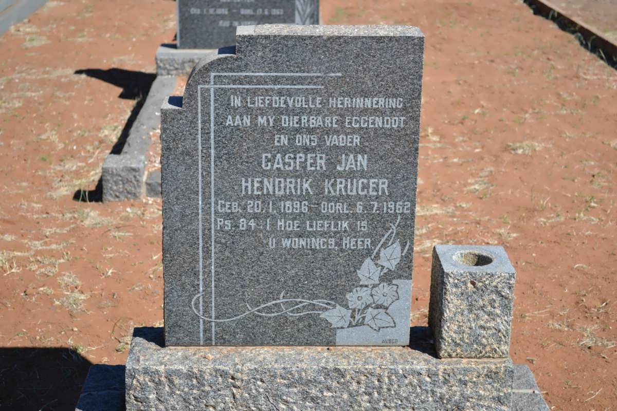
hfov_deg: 30.5
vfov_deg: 20.6
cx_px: 308
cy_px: 206
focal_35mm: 66
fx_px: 1131
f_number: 5.6
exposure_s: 1/125
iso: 125
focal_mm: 44
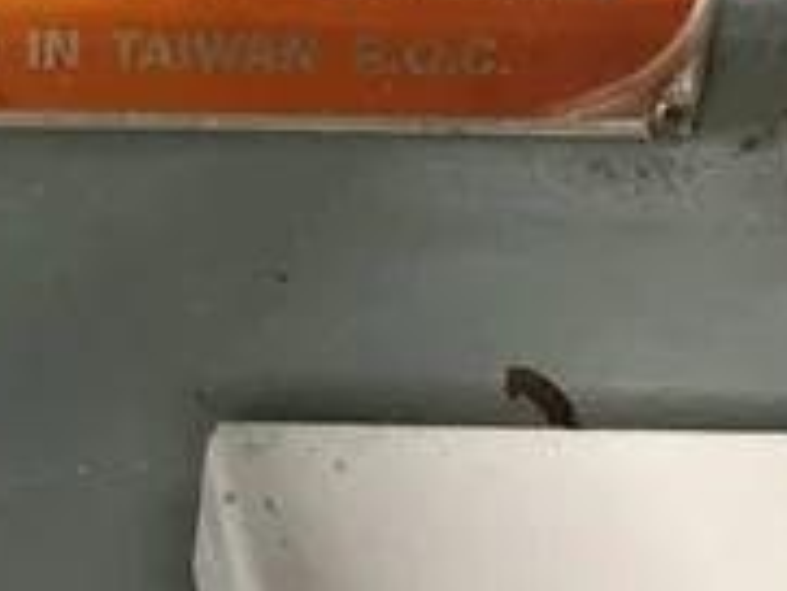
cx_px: 113
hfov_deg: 29.3
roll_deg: -4.5
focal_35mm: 64
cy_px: -39
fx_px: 1456
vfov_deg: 21.9
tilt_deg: -17.6
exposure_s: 1/30
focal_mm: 3
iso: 500
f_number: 1.8
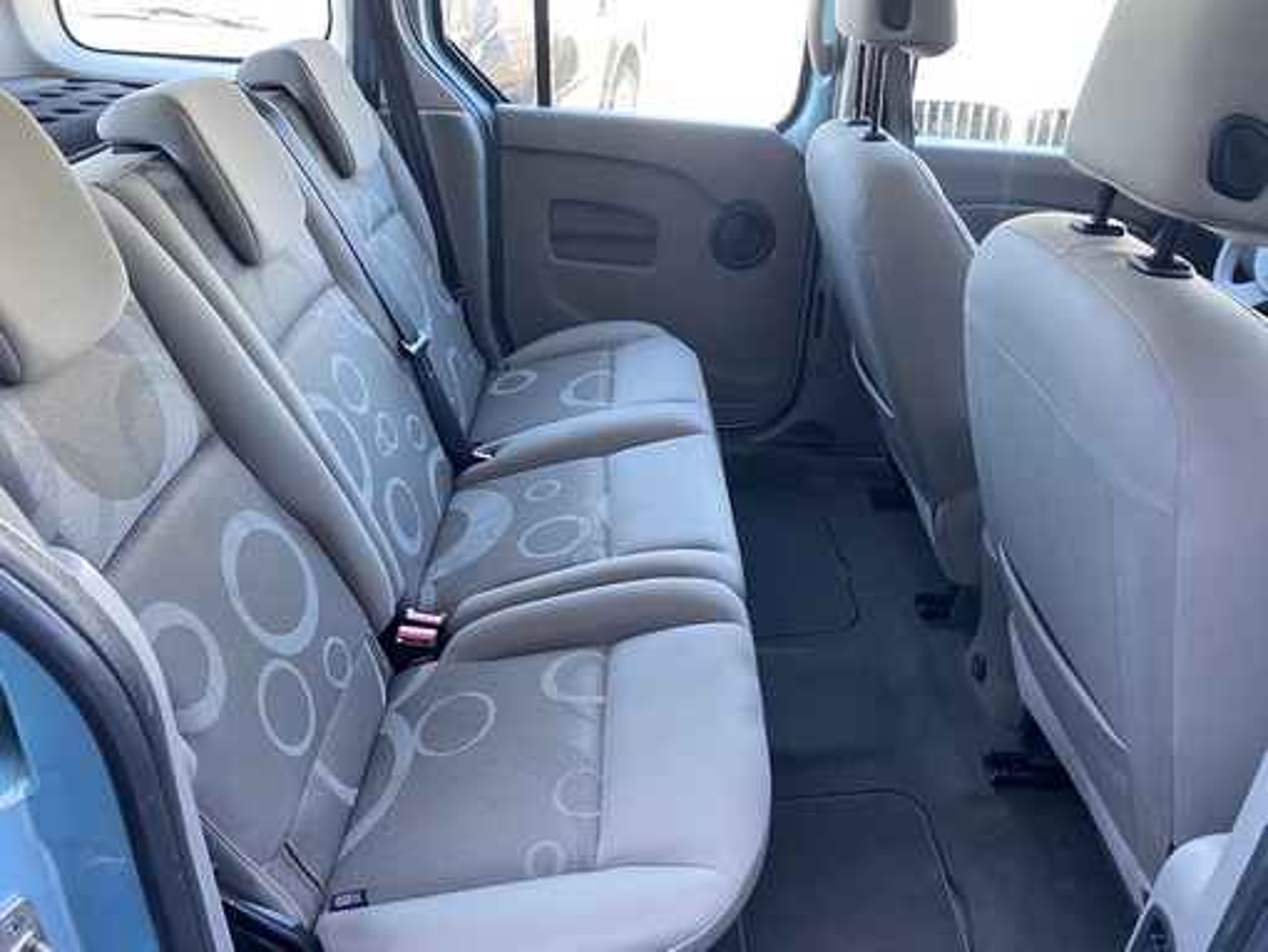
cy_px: 476
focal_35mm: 26
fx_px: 953
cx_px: 634
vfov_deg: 53.1
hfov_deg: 67.3
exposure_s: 1/60
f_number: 1.8
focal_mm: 4.25
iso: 125
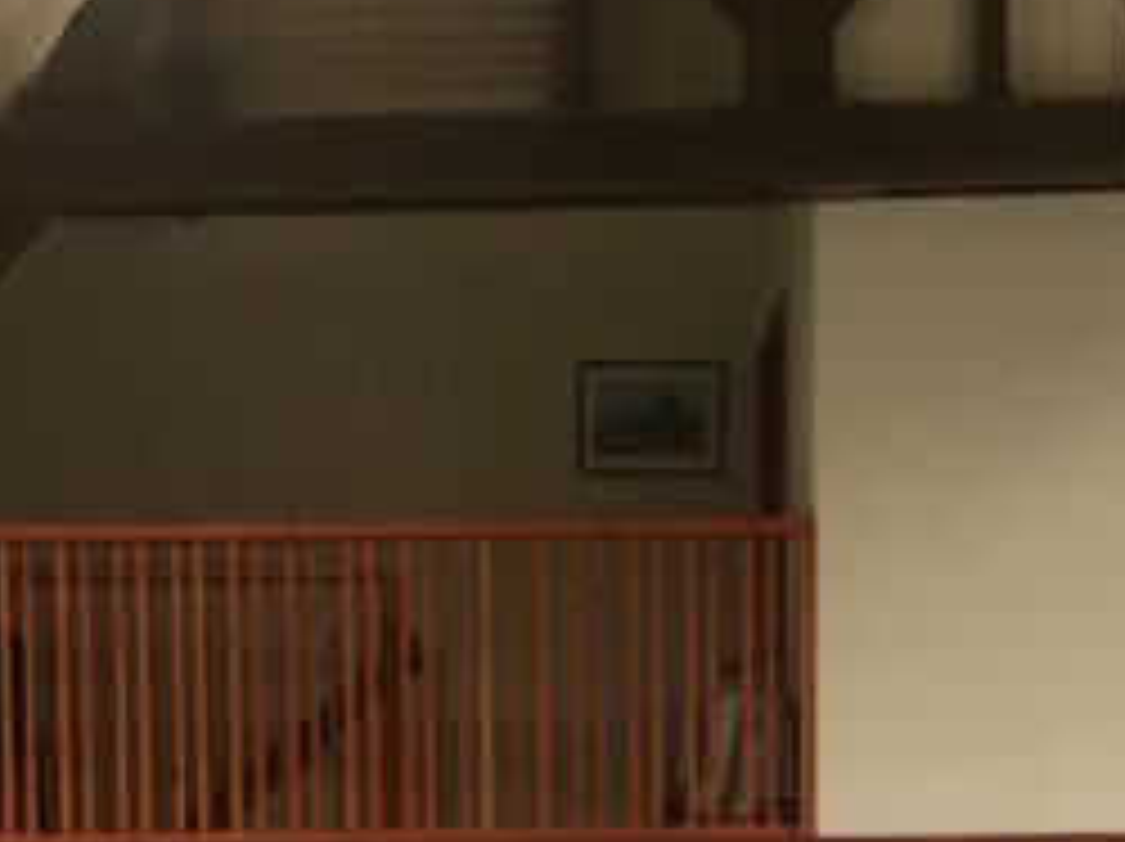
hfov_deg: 16.6
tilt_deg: -6.4
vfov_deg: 11.6
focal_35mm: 119
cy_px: 1477
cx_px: 495
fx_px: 3864
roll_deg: +0.6
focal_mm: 4.15
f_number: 2.2
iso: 80
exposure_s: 1/33
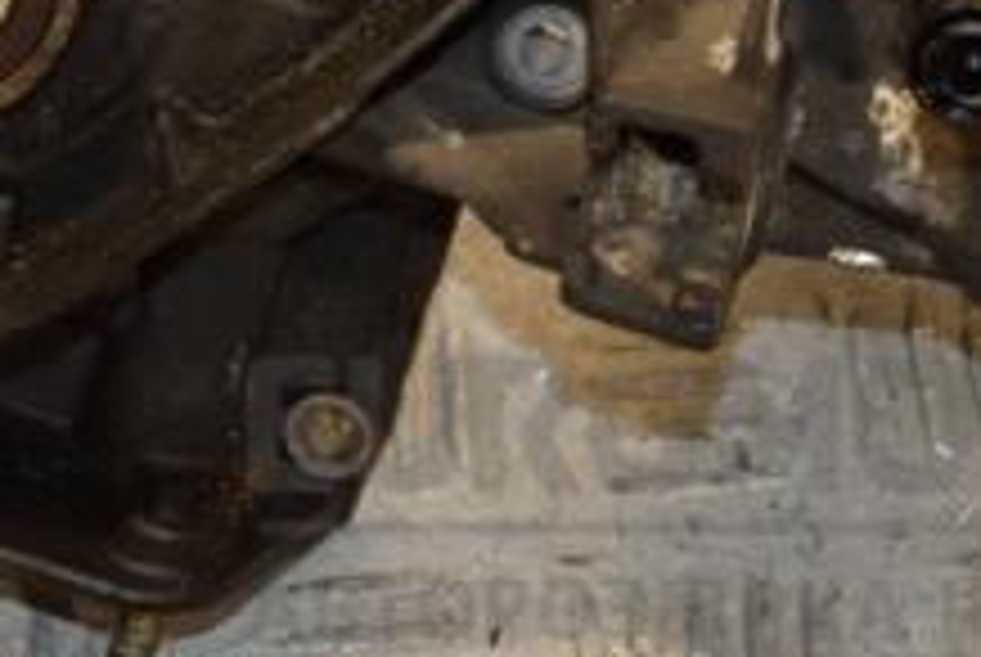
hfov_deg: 11.0
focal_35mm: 185
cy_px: -176
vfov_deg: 7.4
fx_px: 5058
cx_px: 162
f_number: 5
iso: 800
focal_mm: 45
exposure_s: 1/200
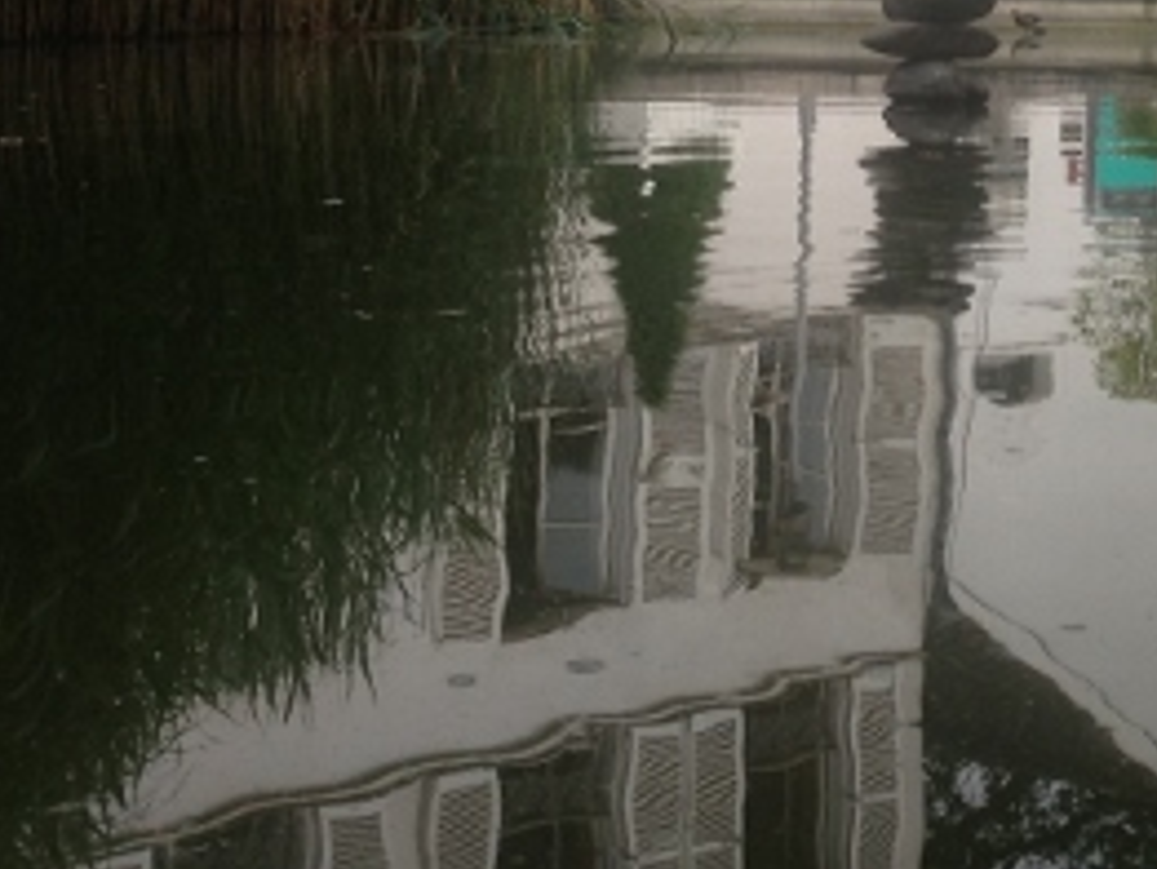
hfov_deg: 22.8
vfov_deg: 17.8
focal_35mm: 81
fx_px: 2709
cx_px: 1255
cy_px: 22
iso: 50
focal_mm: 4.13
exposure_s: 1/1106
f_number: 2.4
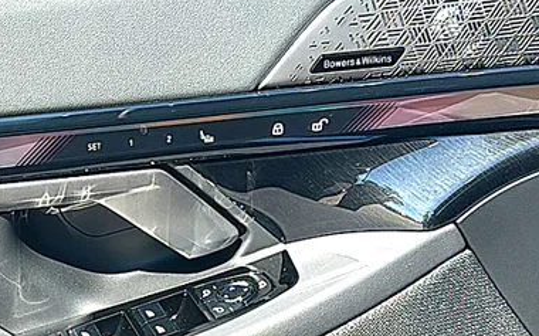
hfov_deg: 24.1
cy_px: 349
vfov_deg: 15.2
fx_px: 1233
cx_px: 84
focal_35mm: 84
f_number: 1.78
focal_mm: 6.86
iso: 80
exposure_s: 1/866
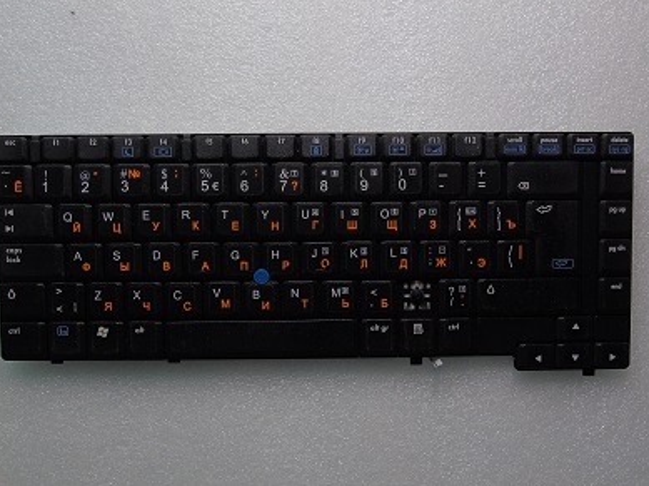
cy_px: 237
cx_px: 320
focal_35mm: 35
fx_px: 656
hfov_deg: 52.7
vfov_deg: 40.6
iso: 100
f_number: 5.6
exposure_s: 1/15
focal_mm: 6.1
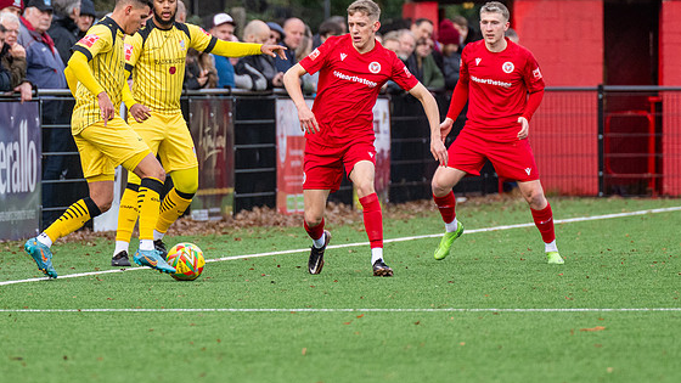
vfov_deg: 2.0
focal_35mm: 604
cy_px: 84
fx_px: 10907
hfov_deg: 3.6
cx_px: 289
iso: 800
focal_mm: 280
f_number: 4
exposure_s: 1/1600
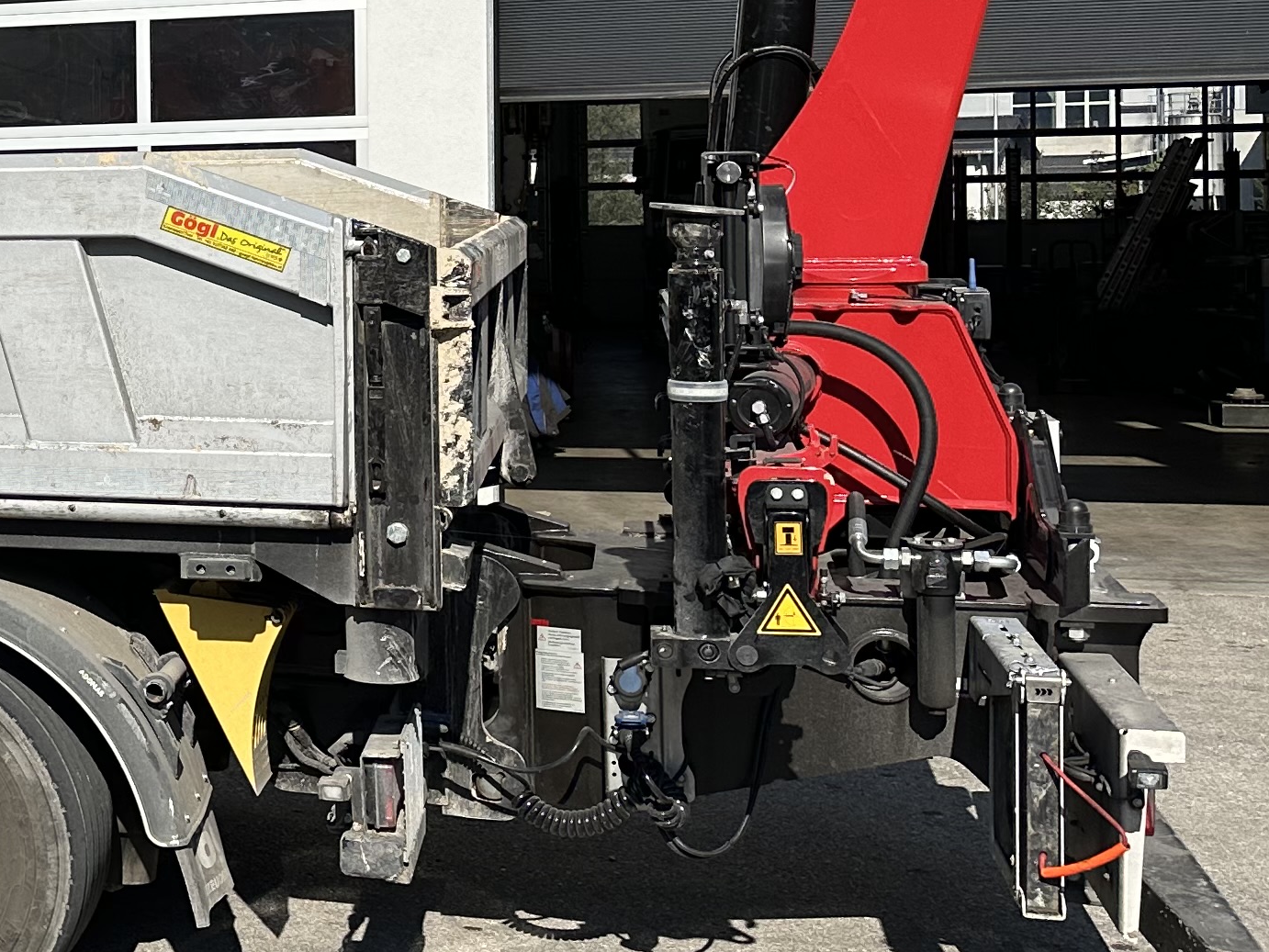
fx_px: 2567
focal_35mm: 70
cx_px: -387
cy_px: 270
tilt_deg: +0.5
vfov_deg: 20.9
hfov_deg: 24.3
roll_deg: +1.6
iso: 80
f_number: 1.78
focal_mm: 6.86
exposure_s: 1/6623
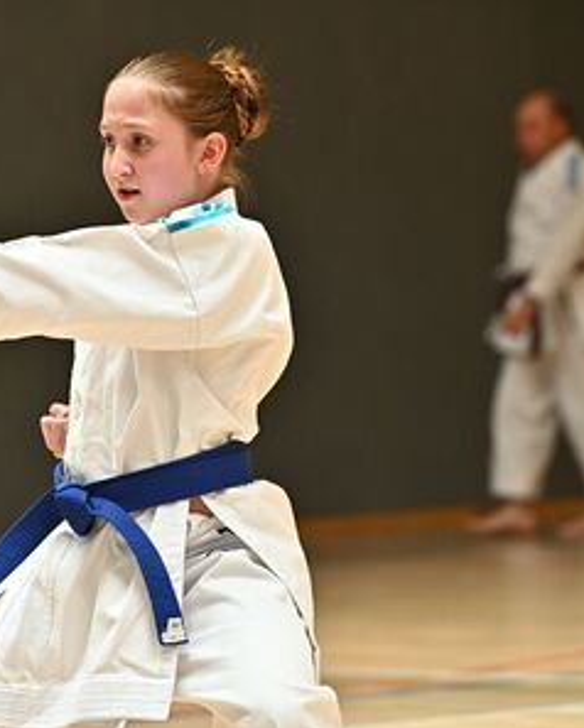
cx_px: 145
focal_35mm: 284
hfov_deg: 5.5
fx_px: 6130
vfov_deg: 6.8
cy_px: 365
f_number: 6.3
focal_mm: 200
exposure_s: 1/800
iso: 2000
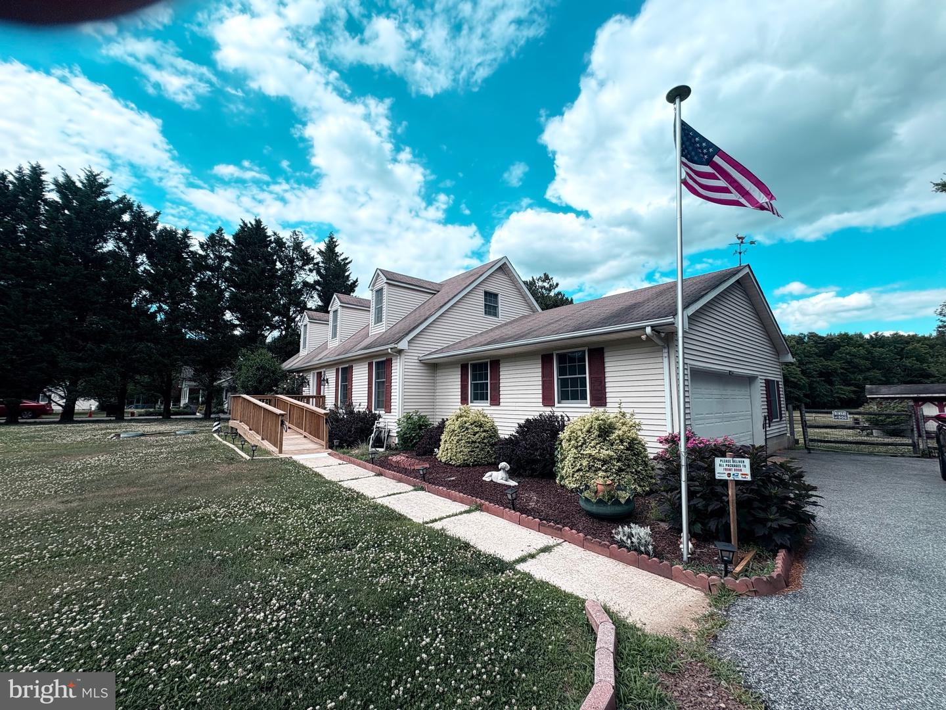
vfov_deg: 85.7
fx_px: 383
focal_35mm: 14
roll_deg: +0.7
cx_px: 473
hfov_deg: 102.1
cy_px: 355
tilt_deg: +7.9
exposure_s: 1/1178
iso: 50
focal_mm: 2.22
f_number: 2.2
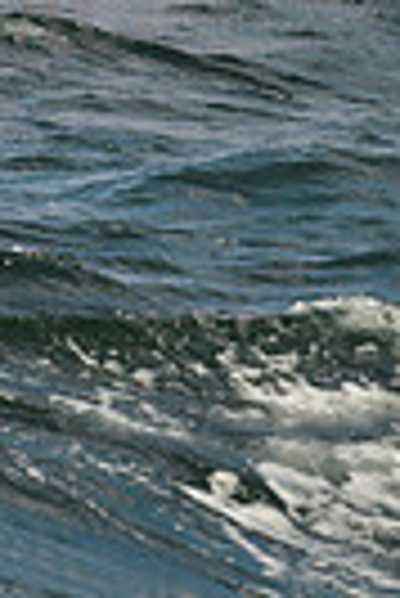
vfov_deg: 3.2
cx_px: 465
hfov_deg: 2.2
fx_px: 10489
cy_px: -688
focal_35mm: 631
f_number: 10
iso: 400
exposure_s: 1/1600
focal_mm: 145
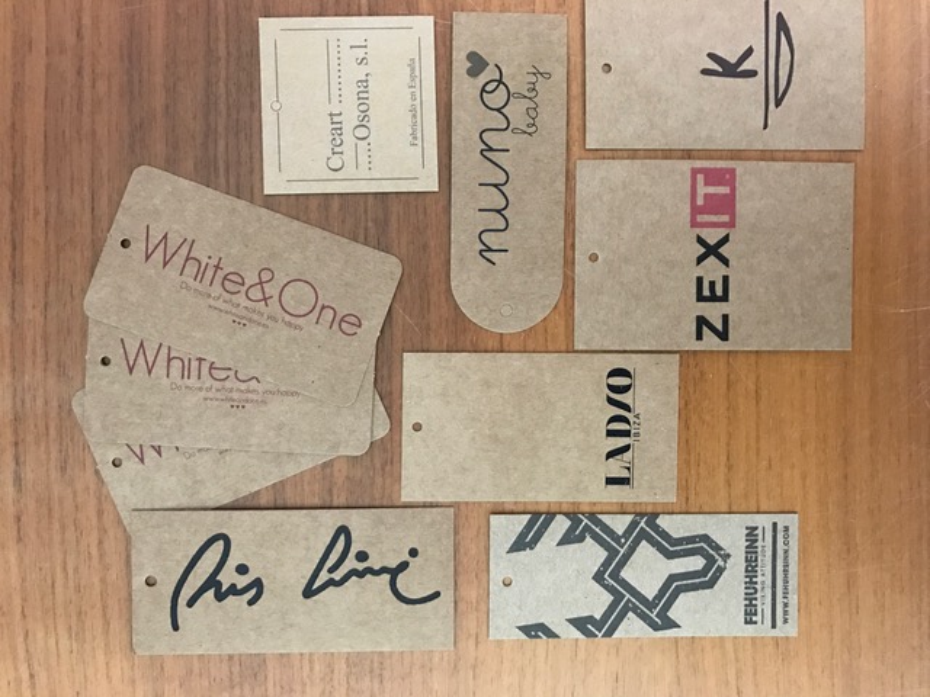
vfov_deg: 49.7
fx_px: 752
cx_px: 465
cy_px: 348
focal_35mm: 28
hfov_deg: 63.4
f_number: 1.8
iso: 100
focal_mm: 3.99
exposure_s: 1/11
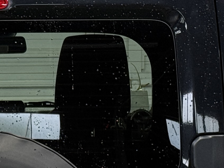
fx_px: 1482
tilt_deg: -9.8
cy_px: 273
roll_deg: +0.3
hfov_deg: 8.6
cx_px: -17
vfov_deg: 6.4
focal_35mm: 229
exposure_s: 1/60
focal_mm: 6.76
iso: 160
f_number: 1.78
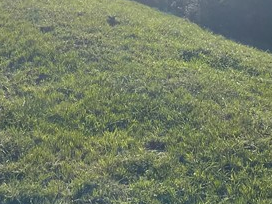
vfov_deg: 14.2
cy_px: -88
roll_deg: +1.8
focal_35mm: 98
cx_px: 151
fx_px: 770
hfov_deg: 20.0
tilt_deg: -6.0
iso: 32
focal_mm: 4.2
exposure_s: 1/8403
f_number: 1.6
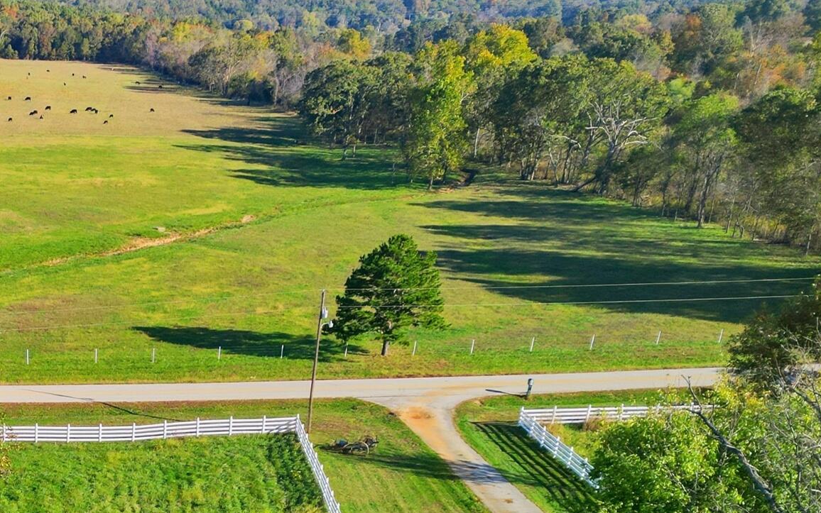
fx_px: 1231
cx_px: -21
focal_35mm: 55
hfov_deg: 33.4
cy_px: 653
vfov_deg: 21.5
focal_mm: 6.7
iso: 100
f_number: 1.7
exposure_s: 1/725
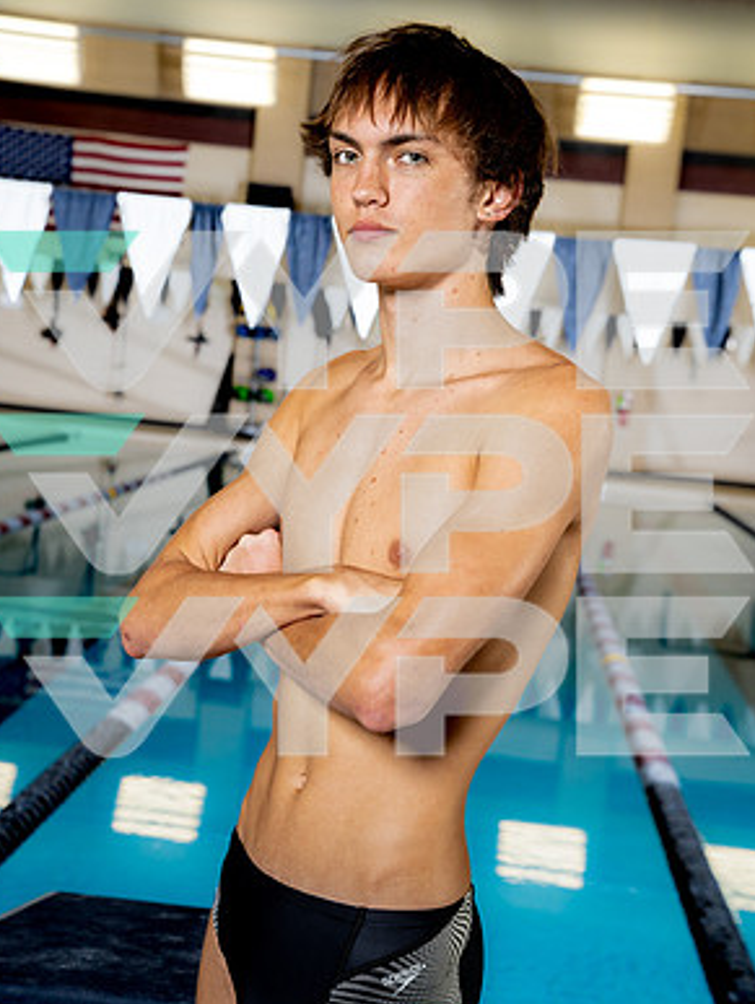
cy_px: 496
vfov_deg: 28.9
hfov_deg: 22.0
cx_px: 371
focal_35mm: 67
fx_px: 1945
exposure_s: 1/250
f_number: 5.6
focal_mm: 60
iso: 320
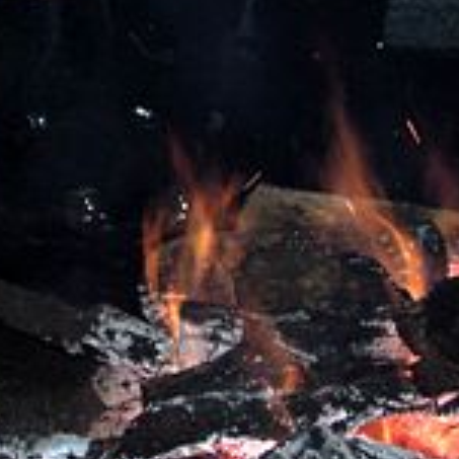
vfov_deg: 14.7
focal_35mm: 116
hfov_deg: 13.2
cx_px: -435
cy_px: -36
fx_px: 1740
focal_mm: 5.5
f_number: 2.1
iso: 160
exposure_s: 1/30
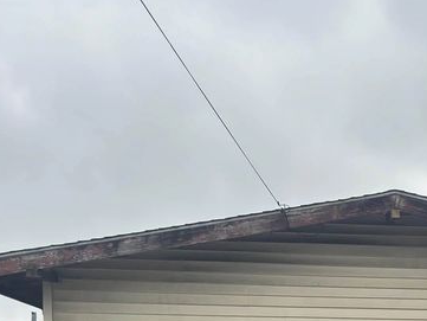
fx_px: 839
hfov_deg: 27.5
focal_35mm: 68
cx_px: 386
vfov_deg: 20.2
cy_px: 393
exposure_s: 1/6849
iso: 100
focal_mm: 6.76
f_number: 1.78
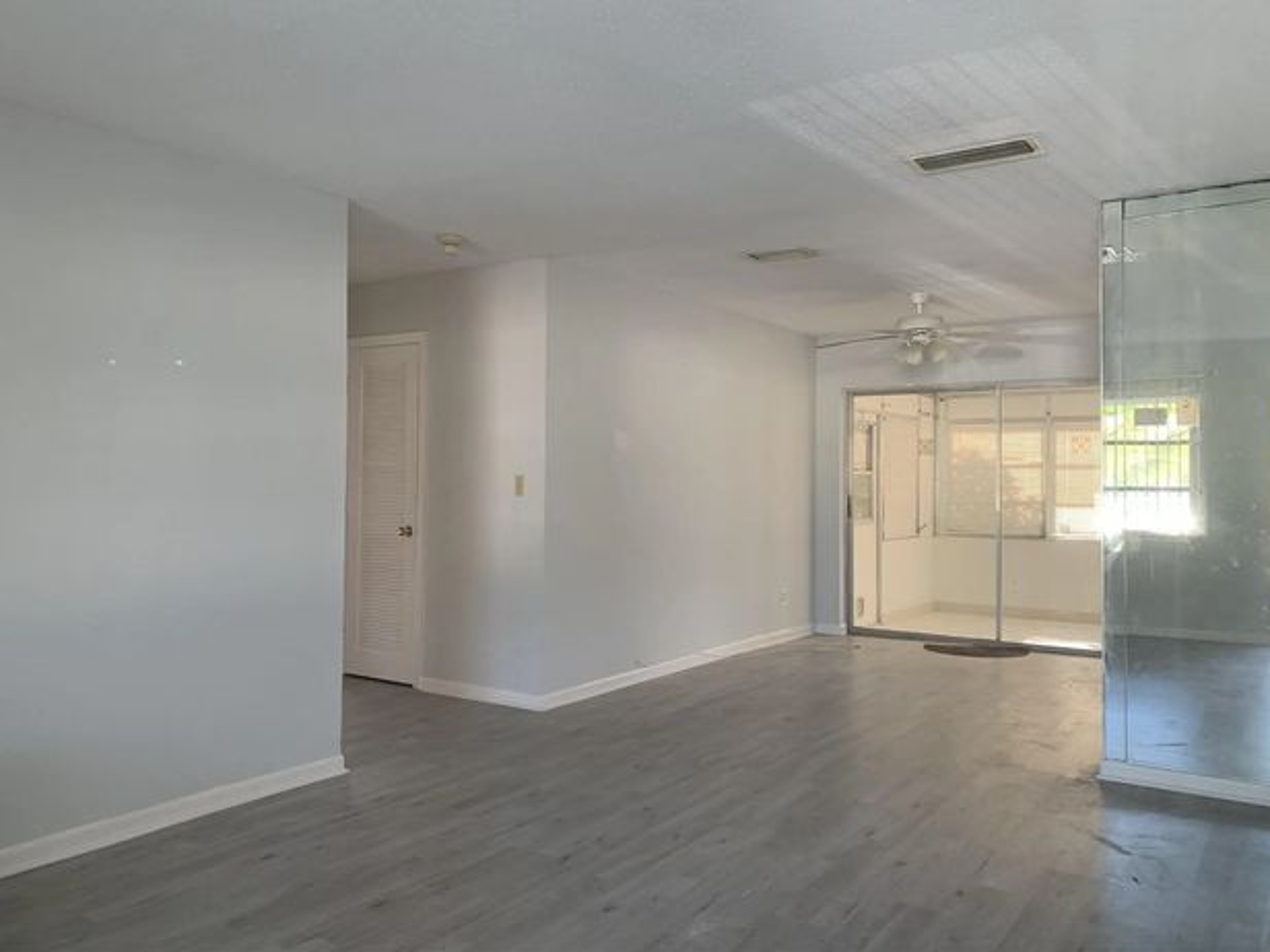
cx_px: 627
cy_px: 462
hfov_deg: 65.3
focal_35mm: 27
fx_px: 991
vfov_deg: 51.3
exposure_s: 1/91
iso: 100
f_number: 1.8
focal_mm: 4.25
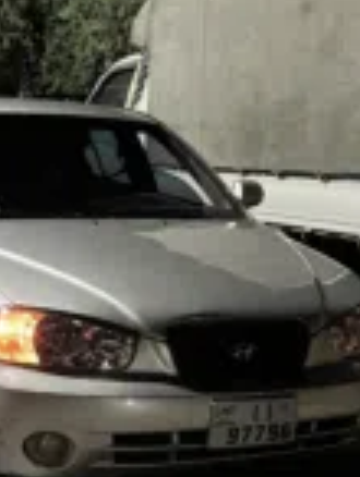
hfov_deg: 20.7
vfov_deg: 27.3
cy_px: 261
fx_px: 982
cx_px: 121
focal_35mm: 71
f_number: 1.5
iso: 500
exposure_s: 1/25
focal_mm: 5.7
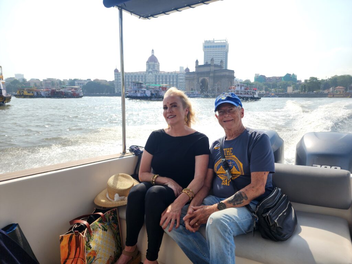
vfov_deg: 58.9
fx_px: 234
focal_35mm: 23
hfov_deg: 73.9
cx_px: 176
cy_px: 132
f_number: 1.8
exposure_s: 1/696
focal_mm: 6.4
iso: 12
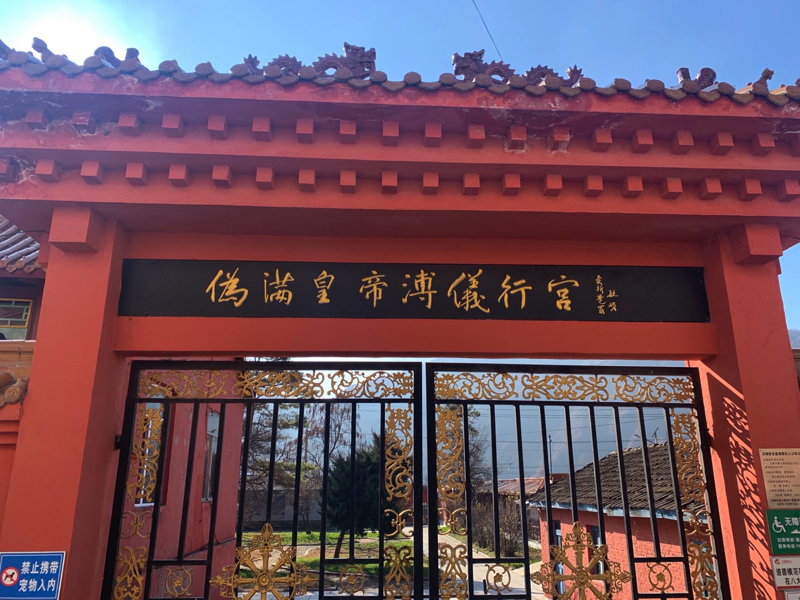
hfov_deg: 67.3
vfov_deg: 53.1
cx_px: 400
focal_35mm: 26
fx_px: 601
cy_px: 300
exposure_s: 1/706
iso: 25
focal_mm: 4.25
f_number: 1.8
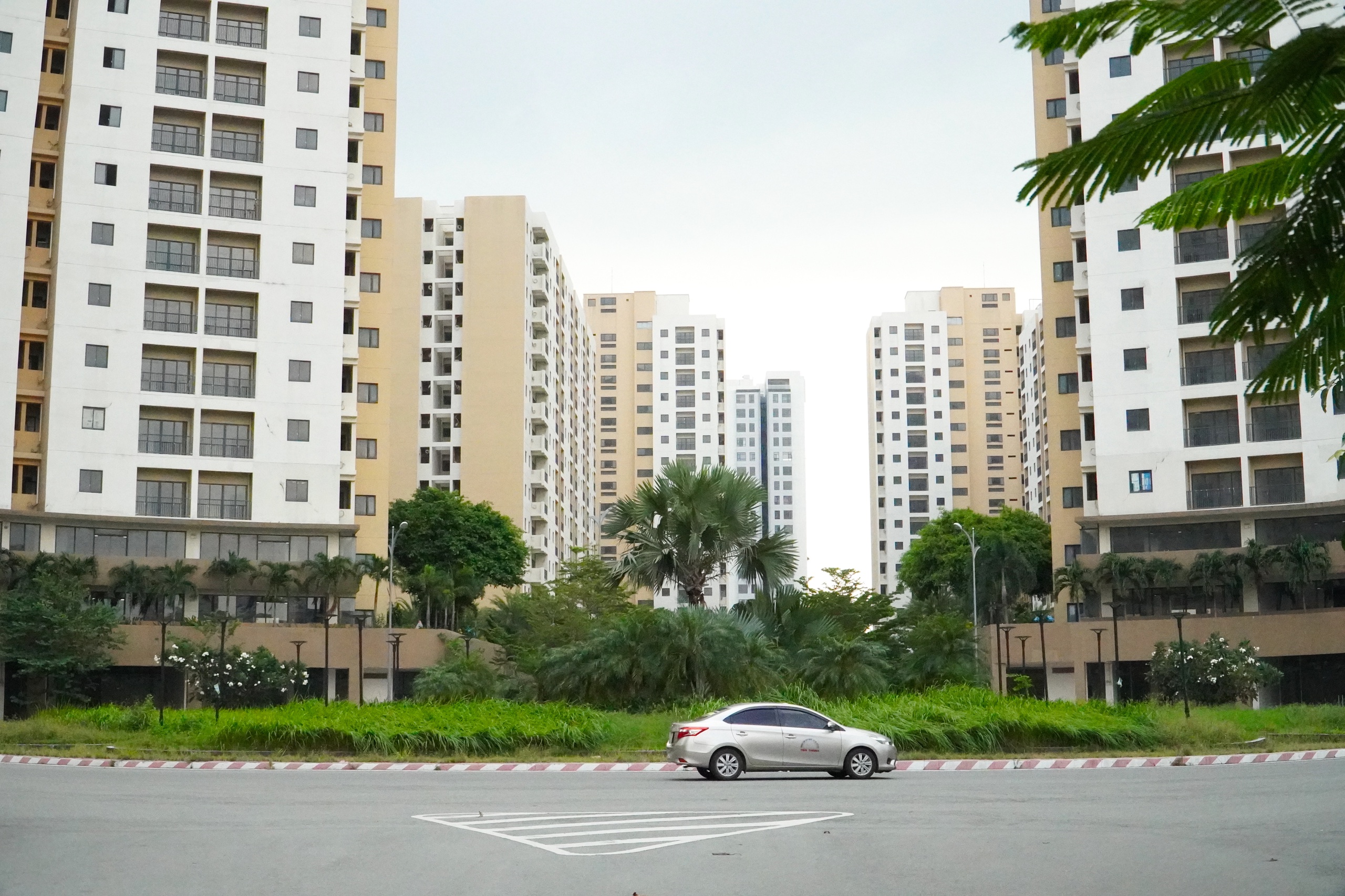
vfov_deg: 33.0
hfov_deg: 47.9
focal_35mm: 40
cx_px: 672
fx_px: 1513
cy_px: 448
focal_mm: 27
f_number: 9
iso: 12800
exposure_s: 1/4000
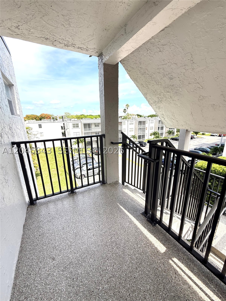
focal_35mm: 14
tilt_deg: -13.9
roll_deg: +0.3
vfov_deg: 102.1
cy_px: 150
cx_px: 113
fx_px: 122
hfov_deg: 85.7
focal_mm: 2.22
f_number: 2.2
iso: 64
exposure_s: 1/651
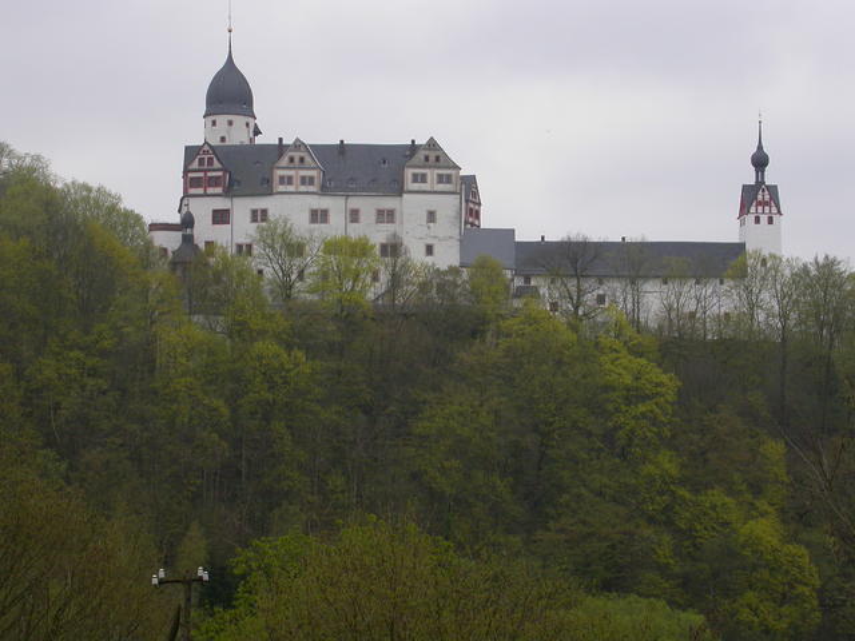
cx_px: 428
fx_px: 2346
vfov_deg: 15.6
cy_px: 320
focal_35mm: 95
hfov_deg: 20.7
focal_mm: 19.7
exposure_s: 1/383
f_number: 5.5
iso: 100
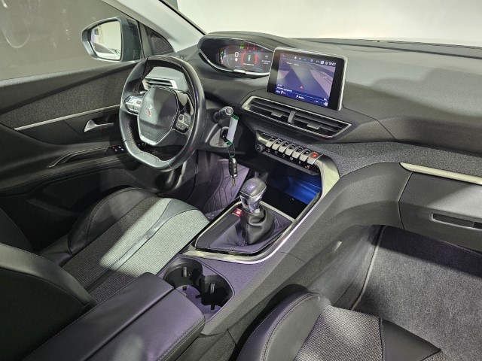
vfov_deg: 58.9
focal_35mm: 23
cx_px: 241
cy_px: 180
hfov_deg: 73.9
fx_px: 320
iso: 640
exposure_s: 1/25
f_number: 1.7
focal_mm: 6.3
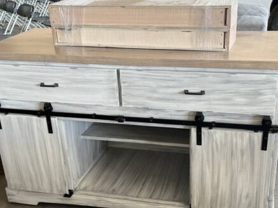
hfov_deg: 37.4
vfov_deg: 28.3
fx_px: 410
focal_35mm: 51
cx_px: 153
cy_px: 143
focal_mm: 3
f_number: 1.8
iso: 64
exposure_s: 1/60
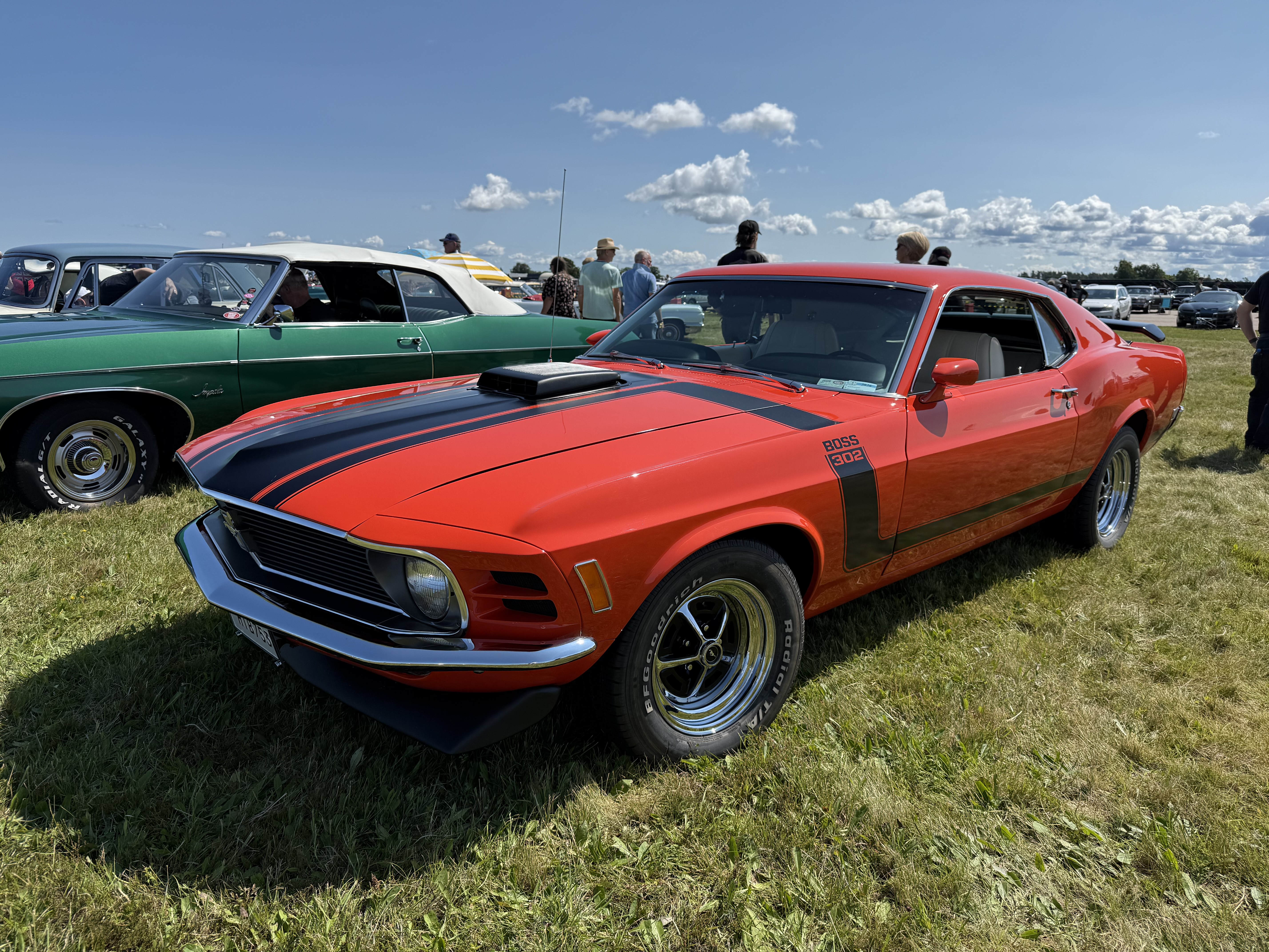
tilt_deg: -10.6
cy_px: 476
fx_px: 880
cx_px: 634
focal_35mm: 24
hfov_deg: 71.6
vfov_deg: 56.8
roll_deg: -0.7
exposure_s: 1/6173
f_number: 1.78
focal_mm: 6.76
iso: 80
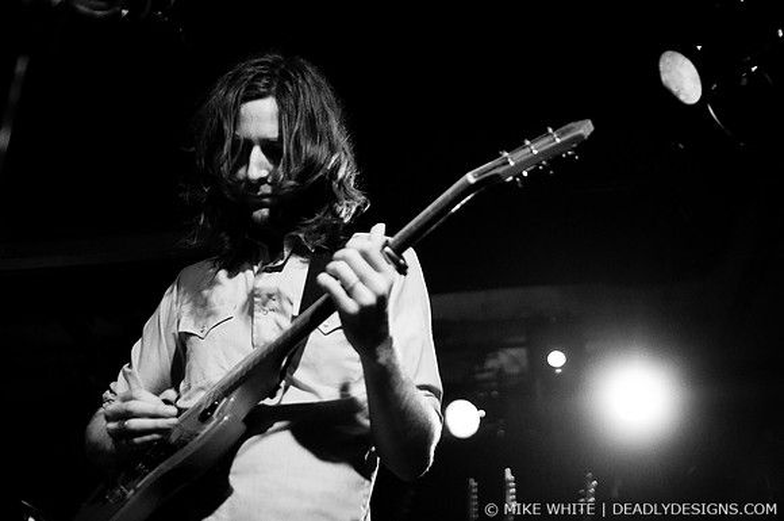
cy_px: 260
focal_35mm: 45
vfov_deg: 29.8
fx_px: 979
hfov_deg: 43.7
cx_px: 392
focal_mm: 30
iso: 1000
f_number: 1.8
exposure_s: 1/60
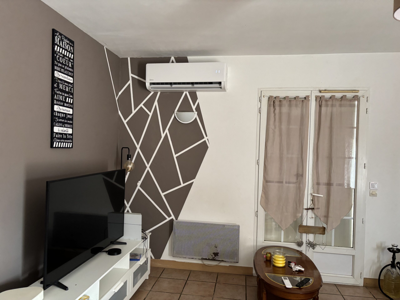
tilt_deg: -4.6
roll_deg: -1.7
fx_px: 300
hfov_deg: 67.3
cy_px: 150
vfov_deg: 53.1
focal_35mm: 26
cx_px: 200
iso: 200
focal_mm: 5.96
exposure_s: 1/60
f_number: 1.6
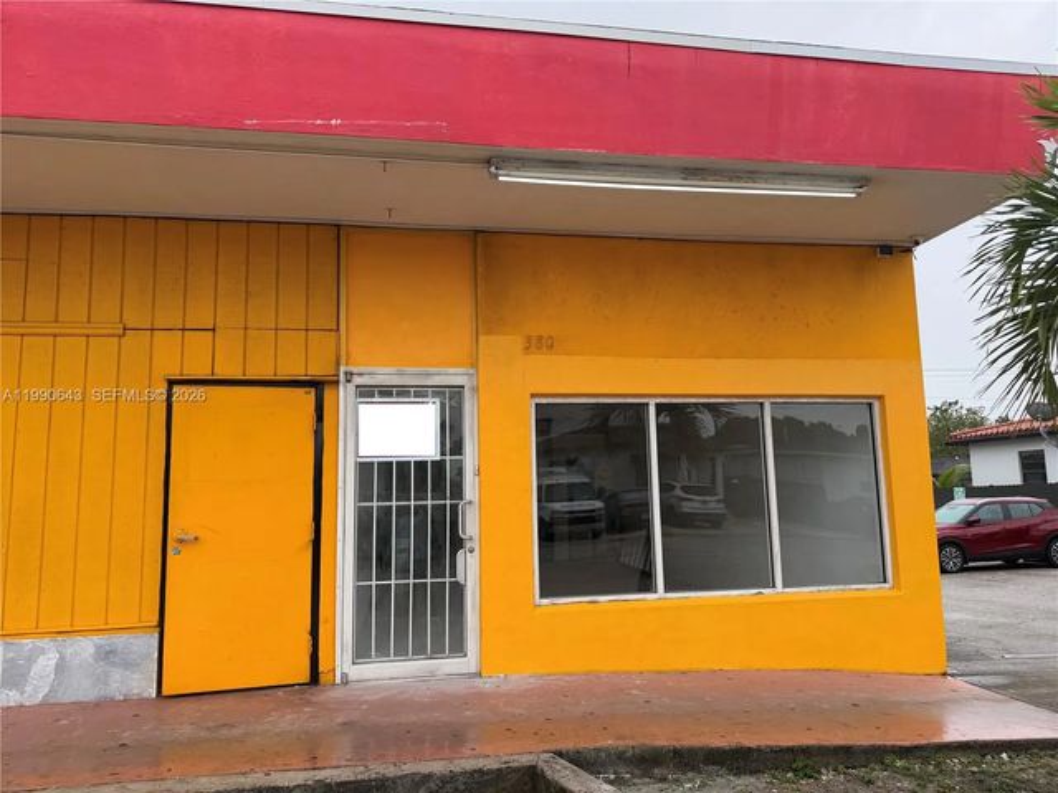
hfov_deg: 71.6
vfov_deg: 56.8
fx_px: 734
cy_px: 396
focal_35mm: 24
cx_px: 529
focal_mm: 6.76
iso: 80
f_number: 1.78
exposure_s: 1/1005
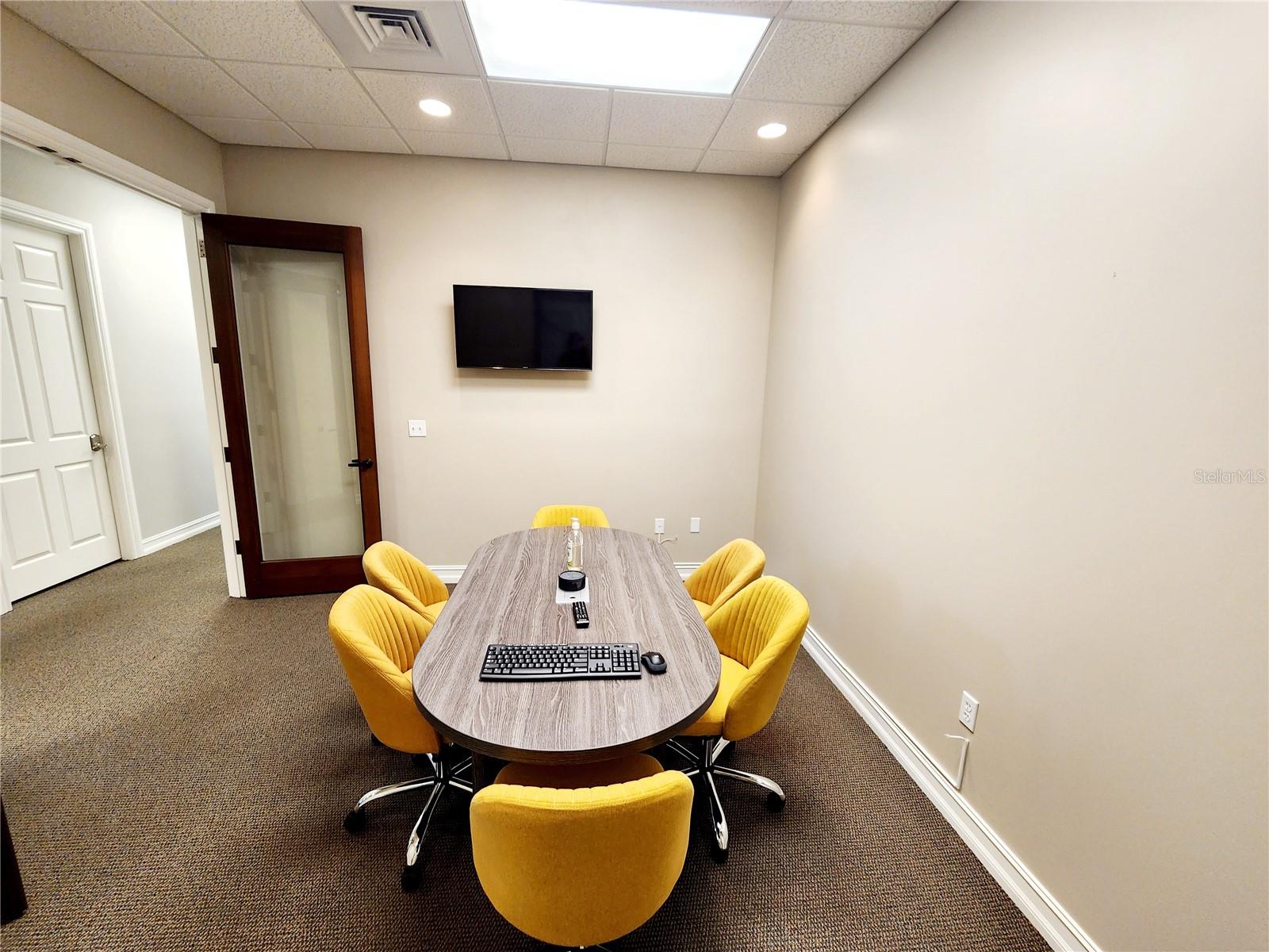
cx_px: 634
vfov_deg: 89.9
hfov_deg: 106.2
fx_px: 477
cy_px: 476
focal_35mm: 13
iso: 160
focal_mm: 2.2
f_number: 2.2
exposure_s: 1/60.2
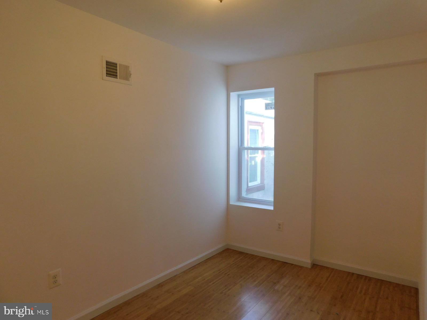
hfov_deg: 73.9
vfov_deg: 58.9
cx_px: 214
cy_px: 160
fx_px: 284
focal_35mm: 23
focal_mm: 4
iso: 180
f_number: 3
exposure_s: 1/30
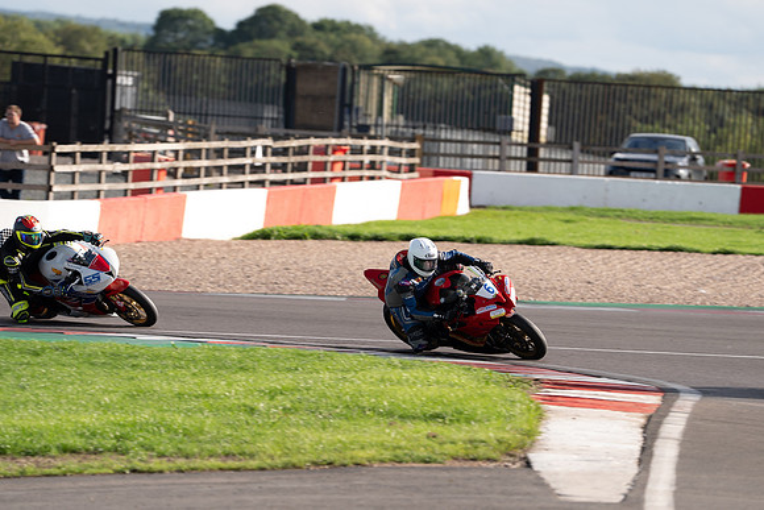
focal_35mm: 292
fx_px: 6202
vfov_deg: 4.7
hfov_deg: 7.0
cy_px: 255
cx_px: 392
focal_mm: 285
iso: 125
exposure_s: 1/500
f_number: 4.5
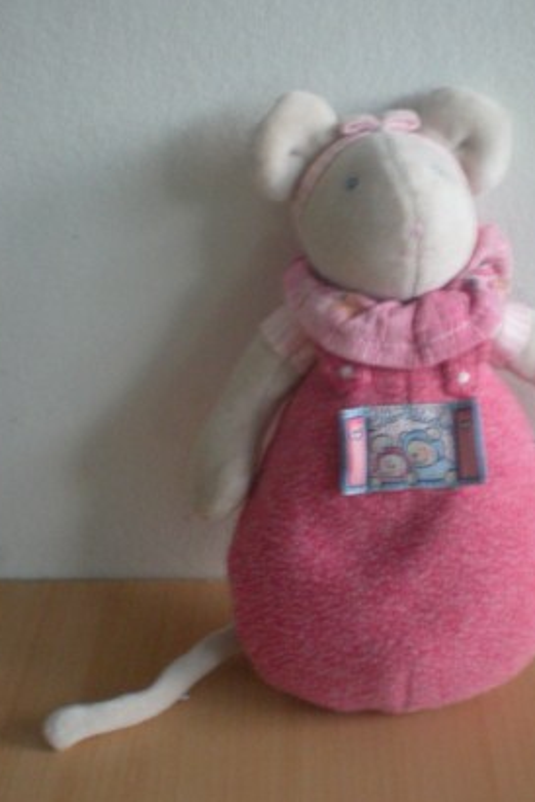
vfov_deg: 39.6
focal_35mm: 50
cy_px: 412
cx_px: 351
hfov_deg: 26.9
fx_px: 1114
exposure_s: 1/8
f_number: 3.1
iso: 377
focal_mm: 6.3
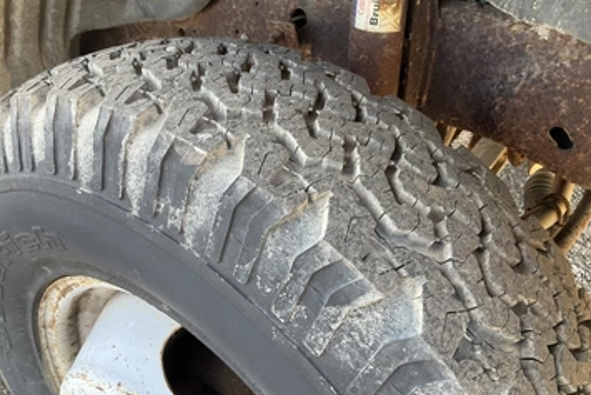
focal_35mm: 34
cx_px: 286
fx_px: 558
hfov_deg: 55.8
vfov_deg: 38.9
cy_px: 197
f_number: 1.8
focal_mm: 3
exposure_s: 1/122
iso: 50
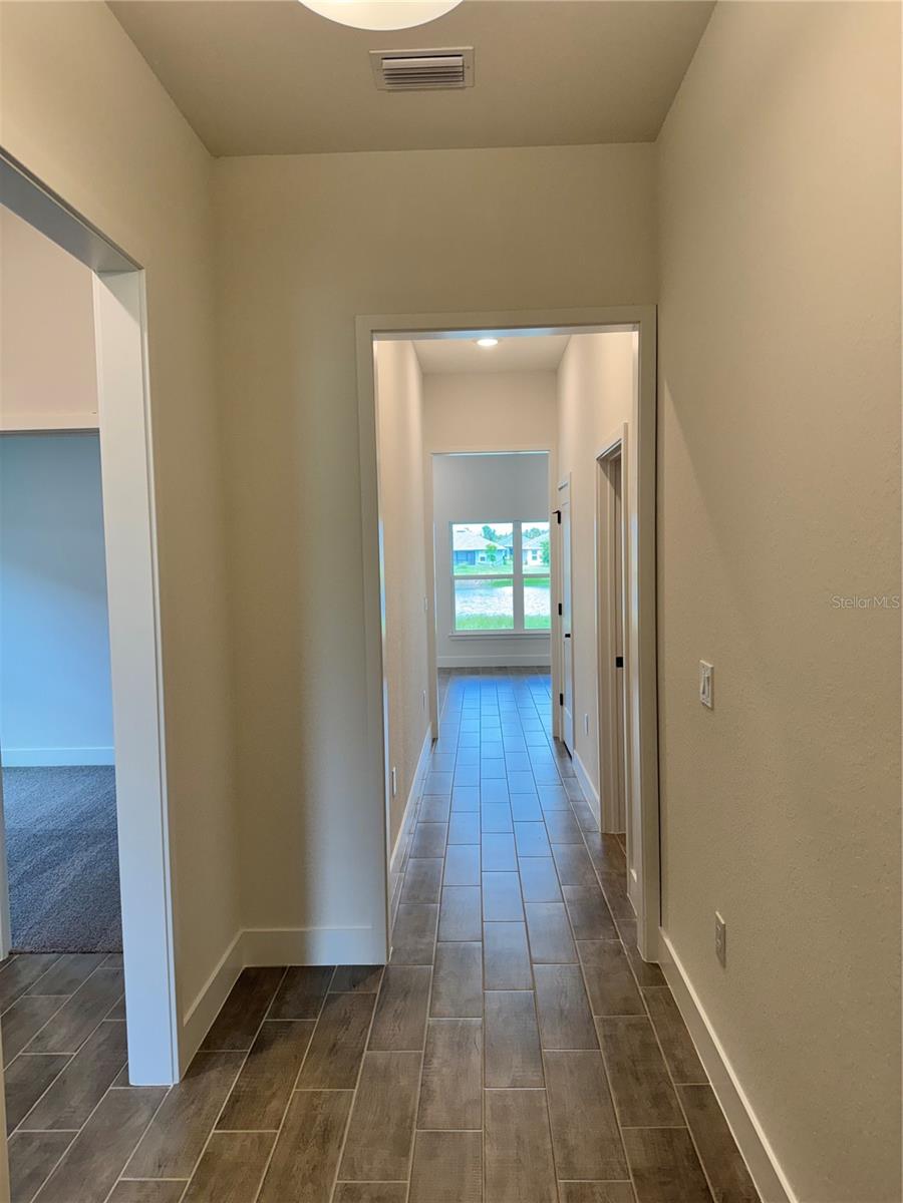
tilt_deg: -2.5
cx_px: 452
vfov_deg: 71.6
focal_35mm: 24
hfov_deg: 56.8
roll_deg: +1.8
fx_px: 835
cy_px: 602
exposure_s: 1/120
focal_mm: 6.76
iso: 100
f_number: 1.78
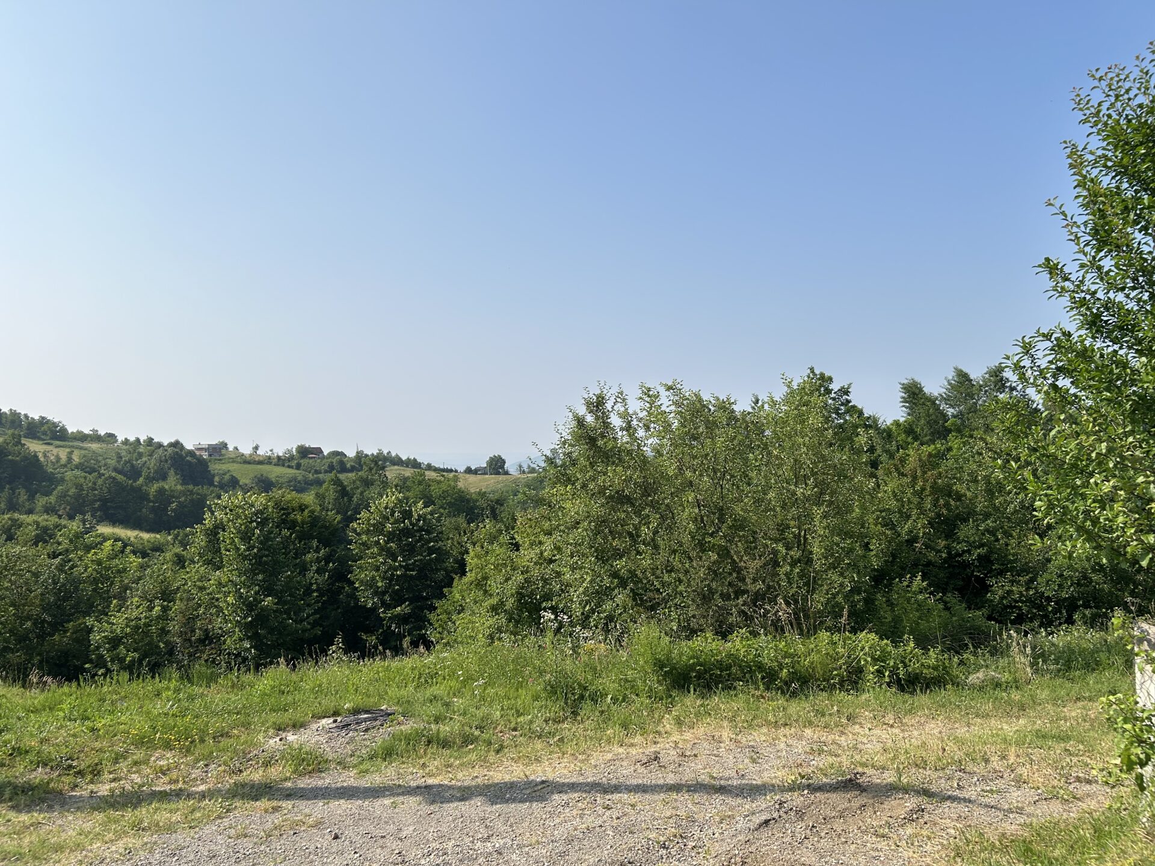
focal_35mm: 26
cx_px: 578
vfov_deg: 53.1
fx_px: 868
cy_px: 433
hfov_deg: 67.3
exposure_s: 1/5882
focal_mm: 5.7
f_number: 1.5
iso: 50
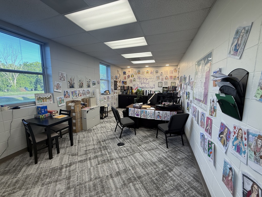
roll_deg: -0.6
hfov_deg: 102.1
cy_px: 98
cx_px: 131
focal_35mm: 14
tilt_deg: -6.6
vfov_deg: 85.7
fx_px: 106
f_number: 2.2
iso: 125
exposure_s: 1/120
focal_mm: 2.22
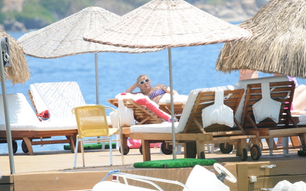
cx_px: 153
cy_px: 97
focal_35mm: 767
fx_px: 6398
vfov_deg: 1.7
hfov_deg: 2.7
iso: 400
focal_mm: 500
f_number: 9
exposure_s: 1/320
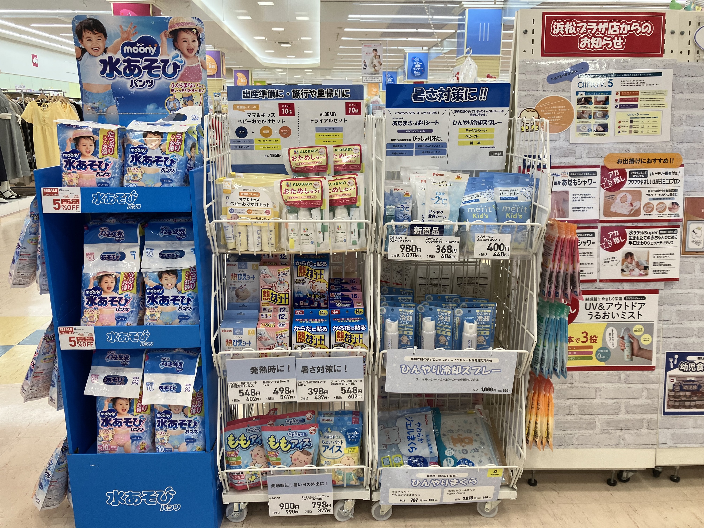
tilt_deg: -13.3
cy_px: 264
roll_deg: -1.0
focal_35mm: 28
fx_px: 569
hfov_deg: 63.4
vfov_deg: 49.7
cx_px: 352
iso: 64
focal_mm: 3.99
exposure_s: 1/121
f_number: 1.8
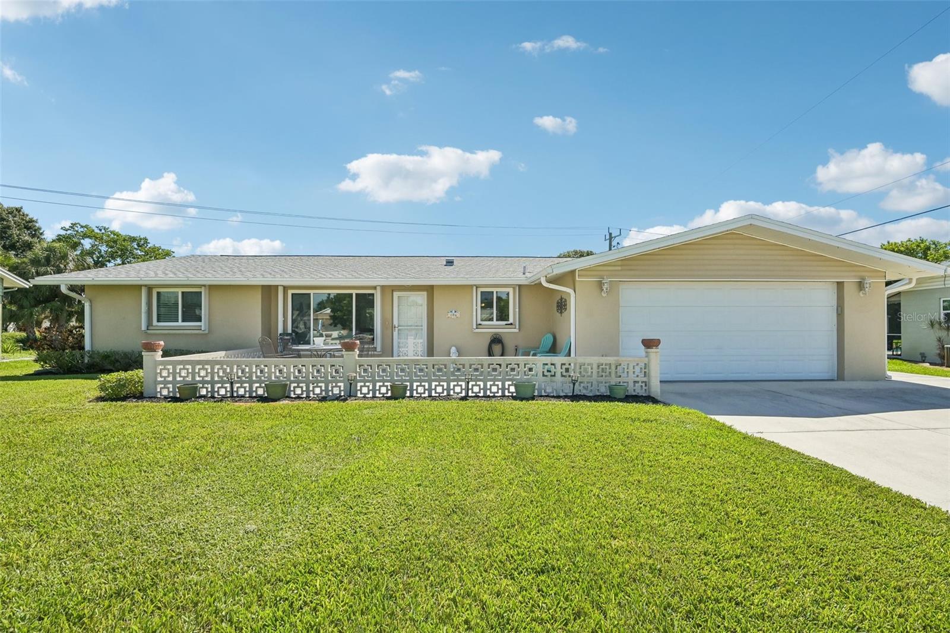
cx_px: 475
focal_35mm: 16
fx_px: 422
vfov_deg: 73.7
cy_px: 316
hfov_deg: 96.7
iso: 400
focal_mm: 16
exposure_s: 1/1250
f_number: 8
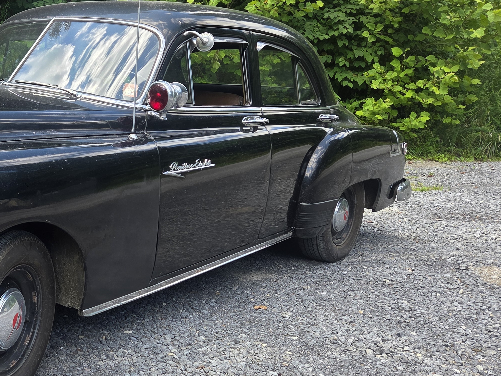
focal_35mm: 46
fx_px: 666
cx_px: 50
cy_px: 206
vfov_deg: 31.5
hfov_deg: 38.4
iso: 80
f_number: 1.8
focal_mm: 5.4
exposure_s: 1/582
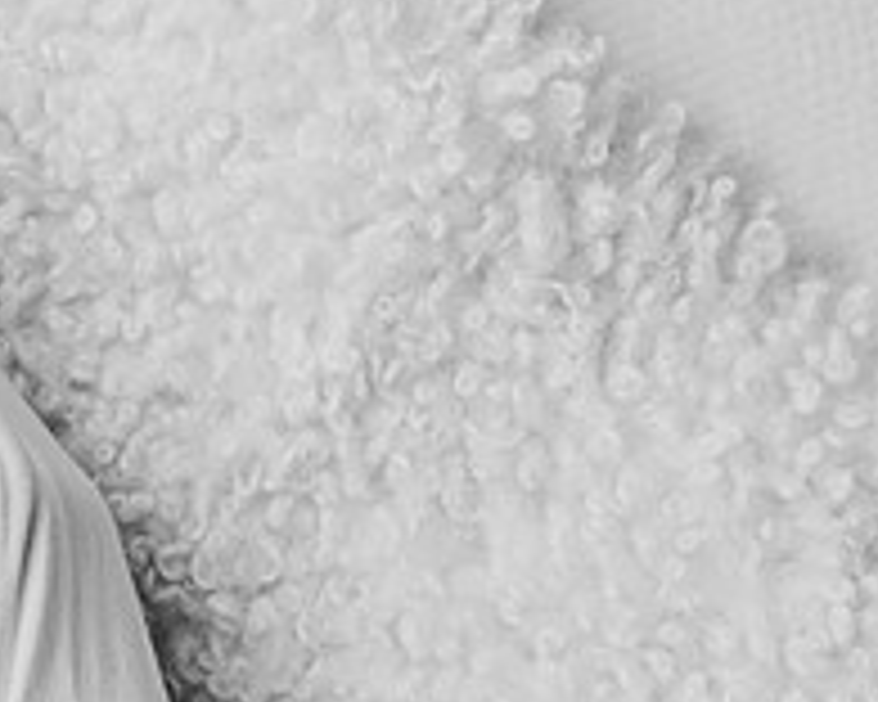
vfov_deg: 22.5
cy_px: 547
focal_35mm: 67
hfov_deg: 25.5
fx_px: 1741
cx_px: -162
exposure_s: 1/160
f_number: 2.8
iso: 160
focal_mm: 24
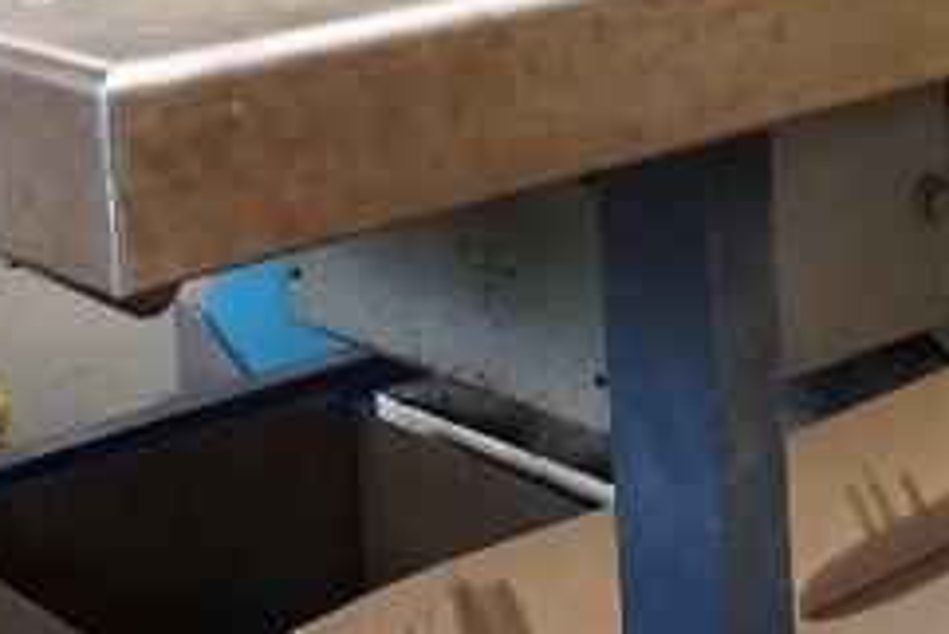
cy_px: -345
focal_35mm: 102
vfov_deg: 12.7
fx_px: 2690
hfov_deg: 19.3
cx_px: 1020
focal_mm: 16
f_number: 4
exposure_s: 1/160
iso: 1600
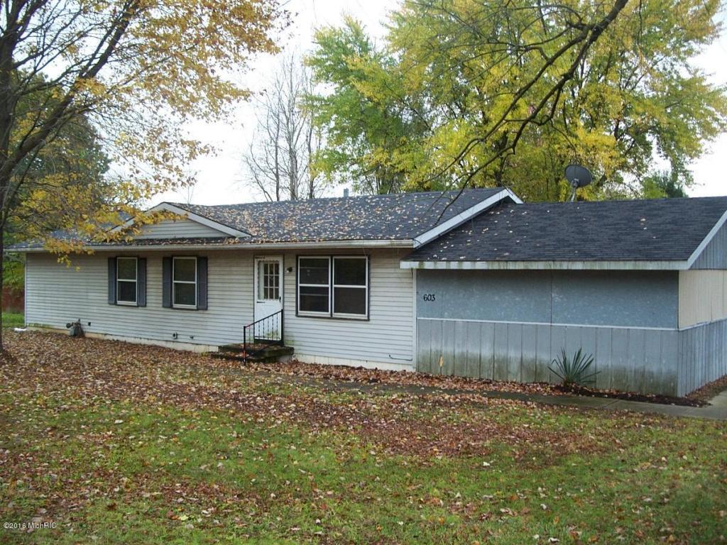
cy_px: 272
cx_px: 364
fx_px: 777
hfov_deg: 50.1
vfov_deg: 38.7
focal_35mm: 37
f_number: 2.8
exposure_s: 1/60
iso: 80
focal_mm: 7.8
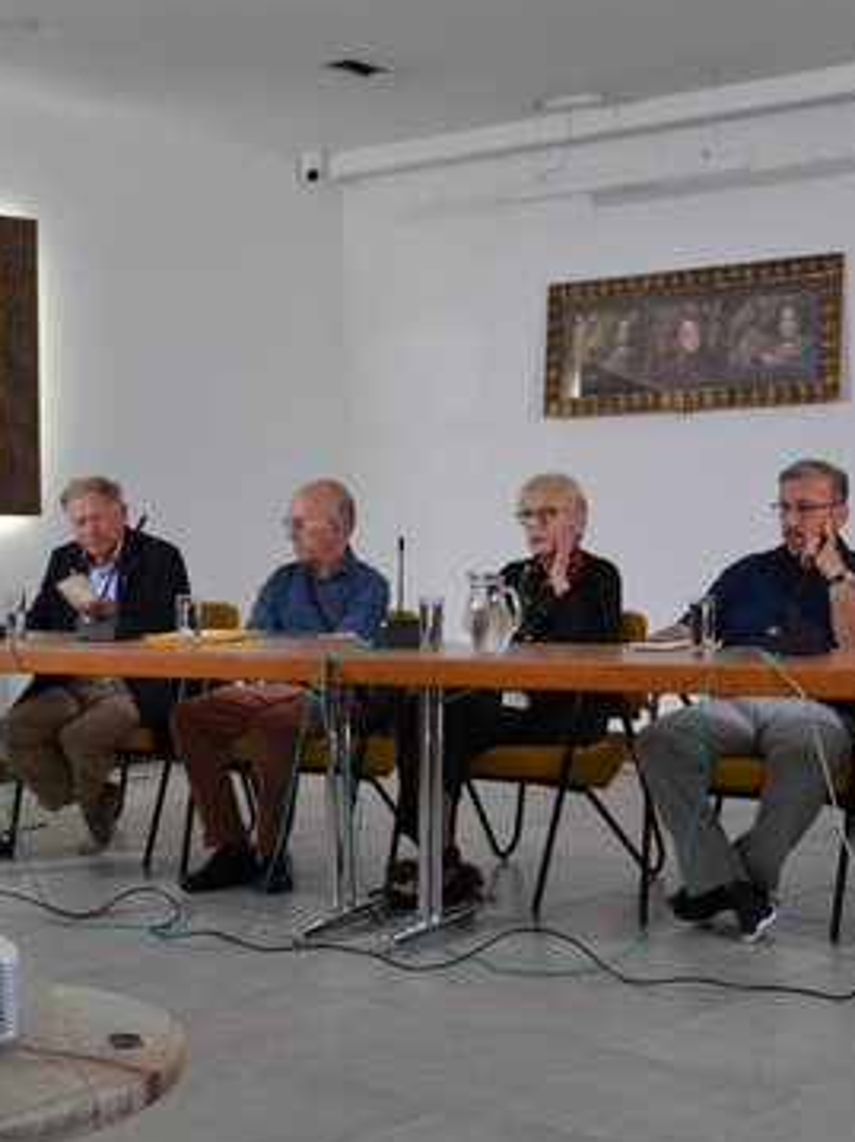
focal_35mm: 56
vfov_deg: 34.5
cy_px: 579
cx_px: 462
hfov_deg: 26.2
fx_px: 1837
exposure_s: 1/15
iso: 400
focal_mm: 25
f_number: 4
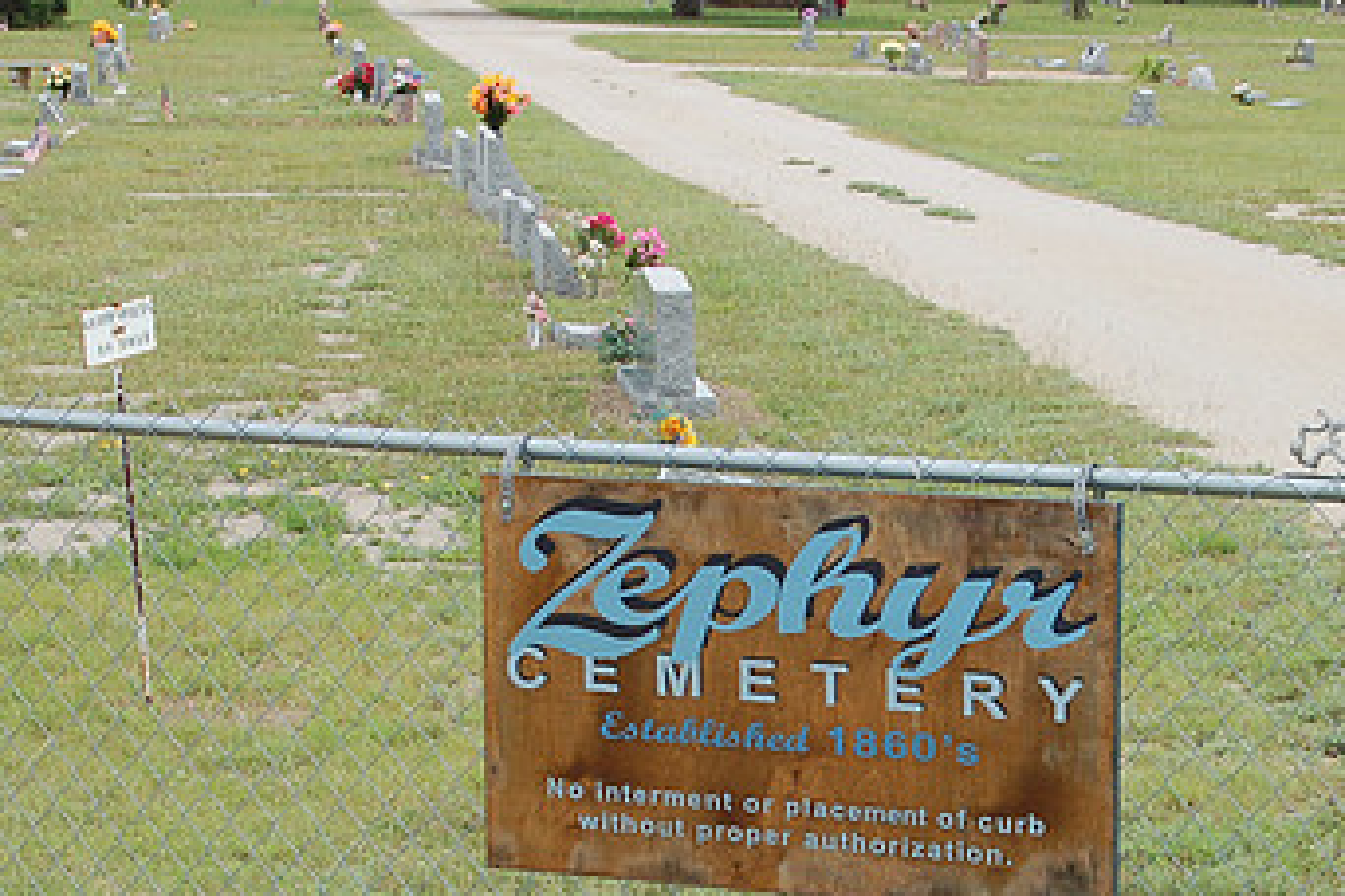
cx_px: 826
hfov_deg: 14.7
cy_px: 692
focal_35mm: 140
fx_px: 5224
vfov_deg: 9.8
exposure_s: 1/200
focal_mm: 55
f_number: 9
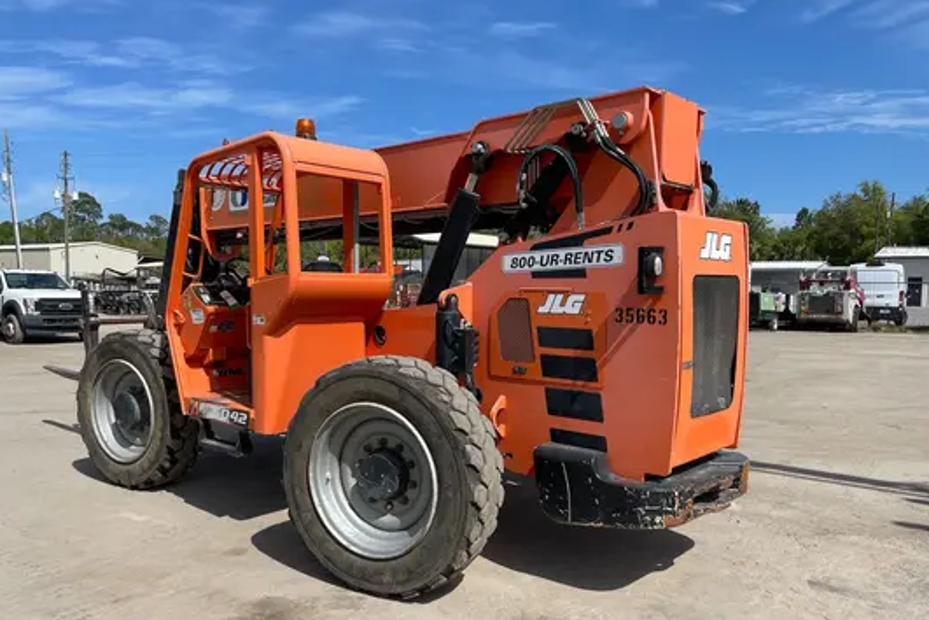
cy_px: 358
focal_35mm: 28
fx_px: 722
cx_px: 450
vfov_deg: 46.2
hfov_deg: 65.5
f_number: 1.6
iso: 32
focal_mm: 4.2
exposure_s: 1/3509
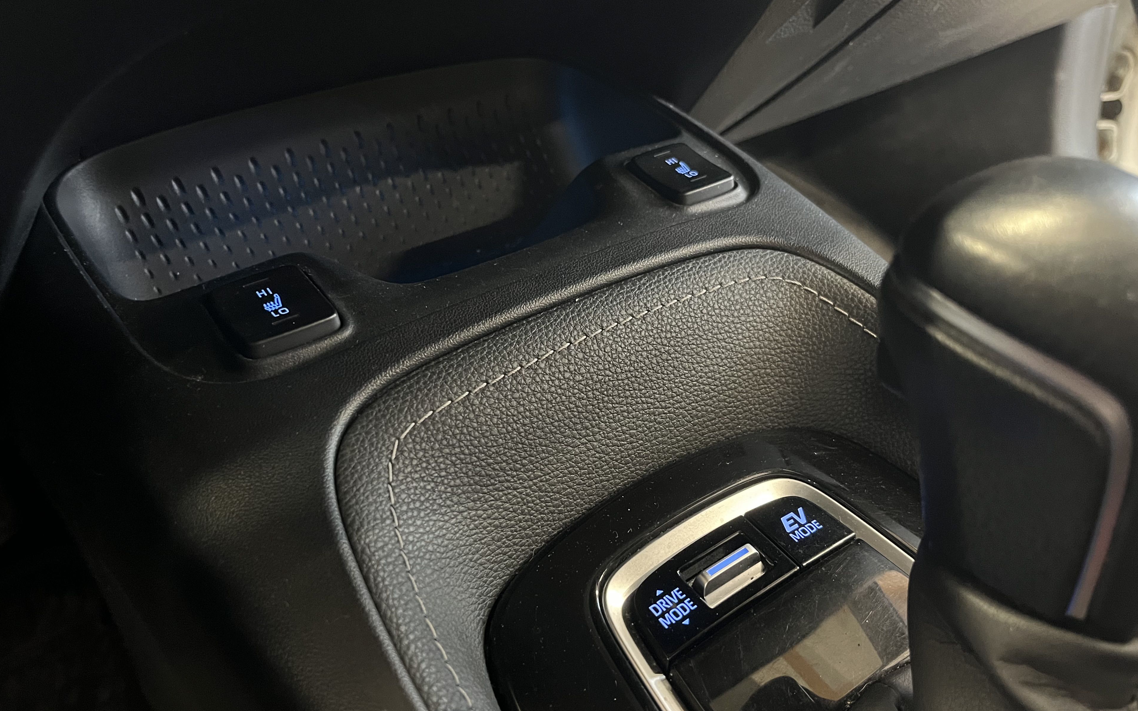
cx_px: 586
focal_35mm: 29
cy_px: 410
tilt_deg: -37.2
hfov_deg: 64.6
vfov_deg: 43.0
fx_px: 899
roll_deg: +0.9
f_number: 1.6
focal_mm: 5.1
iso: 800
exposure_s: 1/30
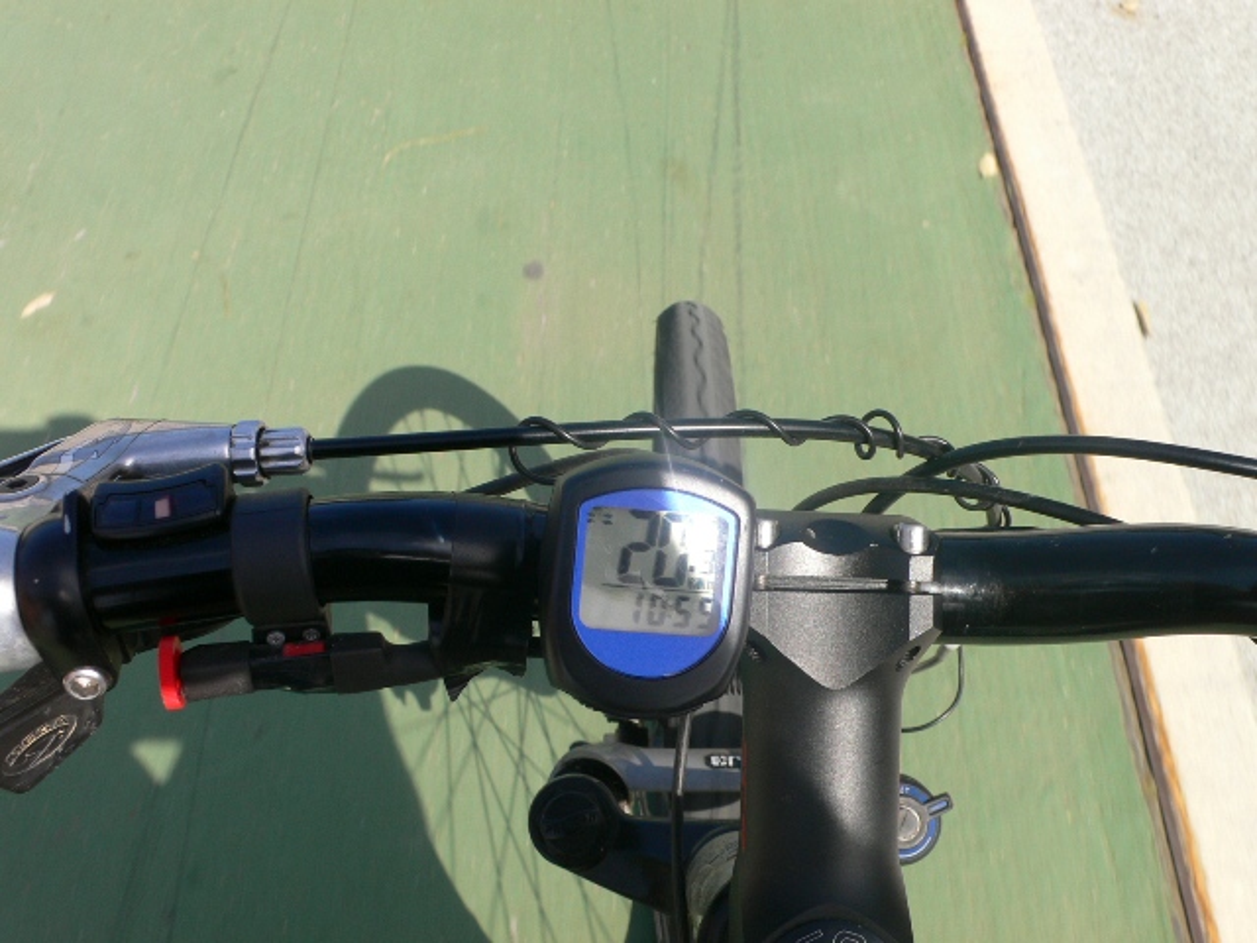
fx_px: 1235
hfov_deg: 54.0
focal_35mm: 34
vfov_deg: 41.8
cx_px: 628
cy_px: 472
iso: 80
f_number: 4
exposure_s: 1/400
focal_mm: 6.3
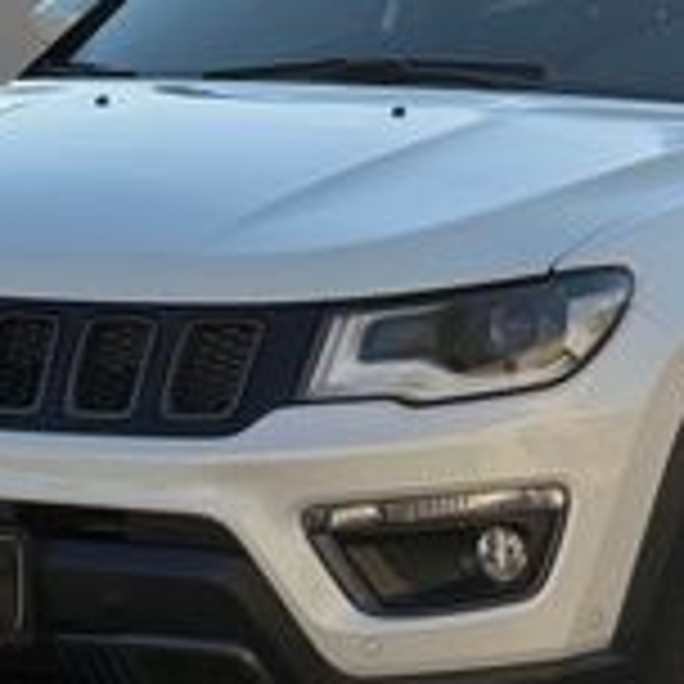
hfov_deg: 13.3
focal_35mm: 131
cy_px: 220
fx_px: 2929
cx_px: 540
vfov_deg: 13.3
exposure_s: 1/3704
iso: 100
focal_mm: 6.76
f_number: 1.78
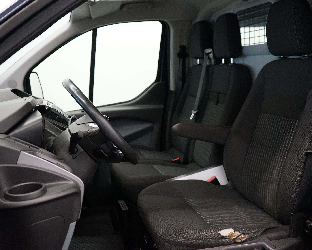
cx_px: 164
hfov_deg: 47.9
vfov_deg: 39.2
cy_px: 124
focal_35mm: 38
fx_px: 351
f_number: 4
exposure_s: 1/160
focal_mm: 33
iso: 4000
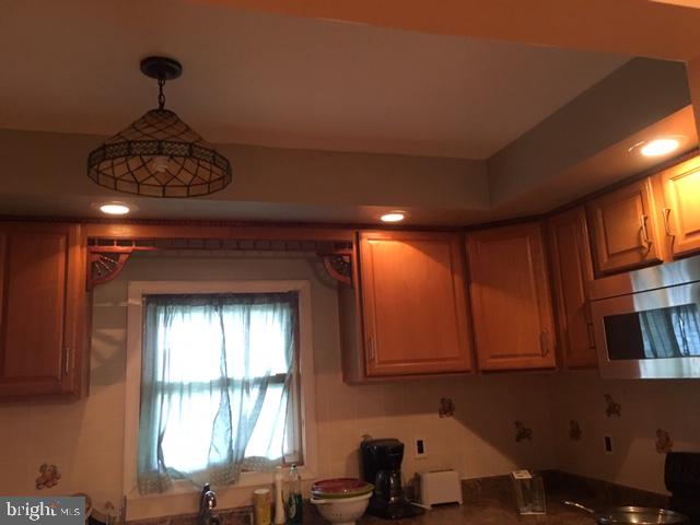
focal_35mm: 29
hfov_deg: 61.7
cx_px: 350
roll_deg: +2.7
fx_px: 586
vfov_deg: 48.2
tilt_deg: +9.6
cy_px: 262
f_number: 2.2
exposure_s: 1/30
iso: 200
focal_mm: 4.15
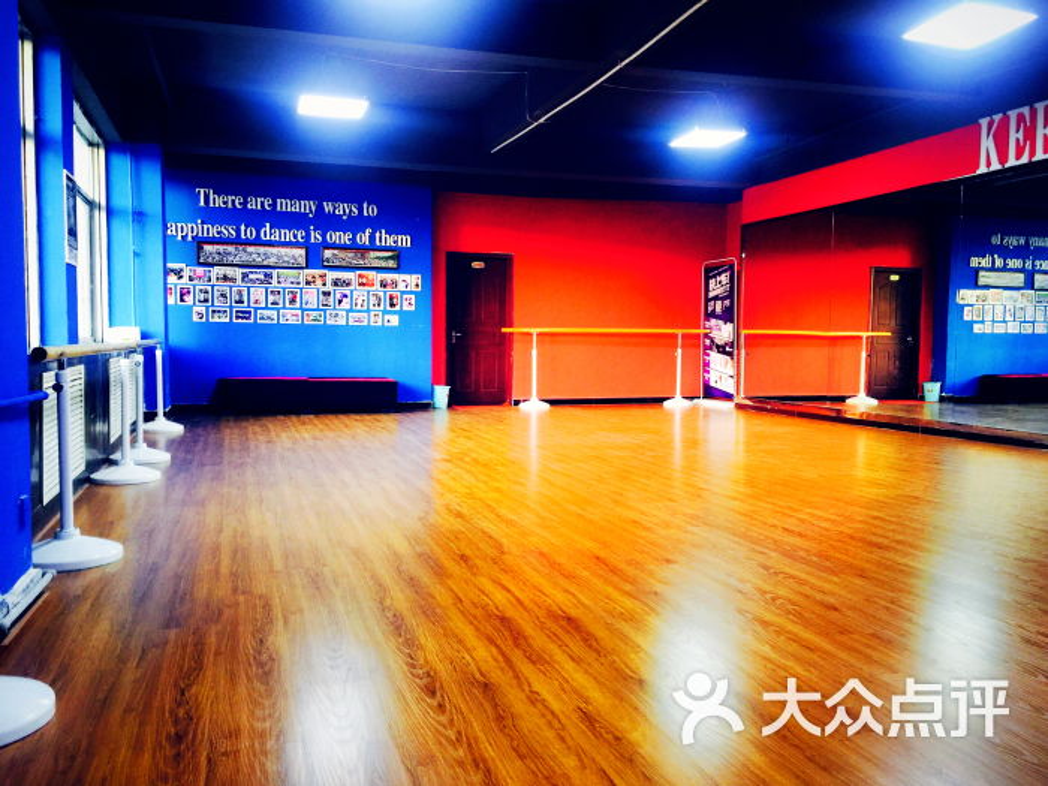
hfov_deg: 61.7
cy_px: 393
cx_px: 524
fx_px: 878
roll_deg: -2.4
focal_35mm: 29
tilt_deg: -2.8
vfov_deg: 48.2
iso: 80
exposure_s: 1/17
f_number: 2.2
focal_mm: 4.15
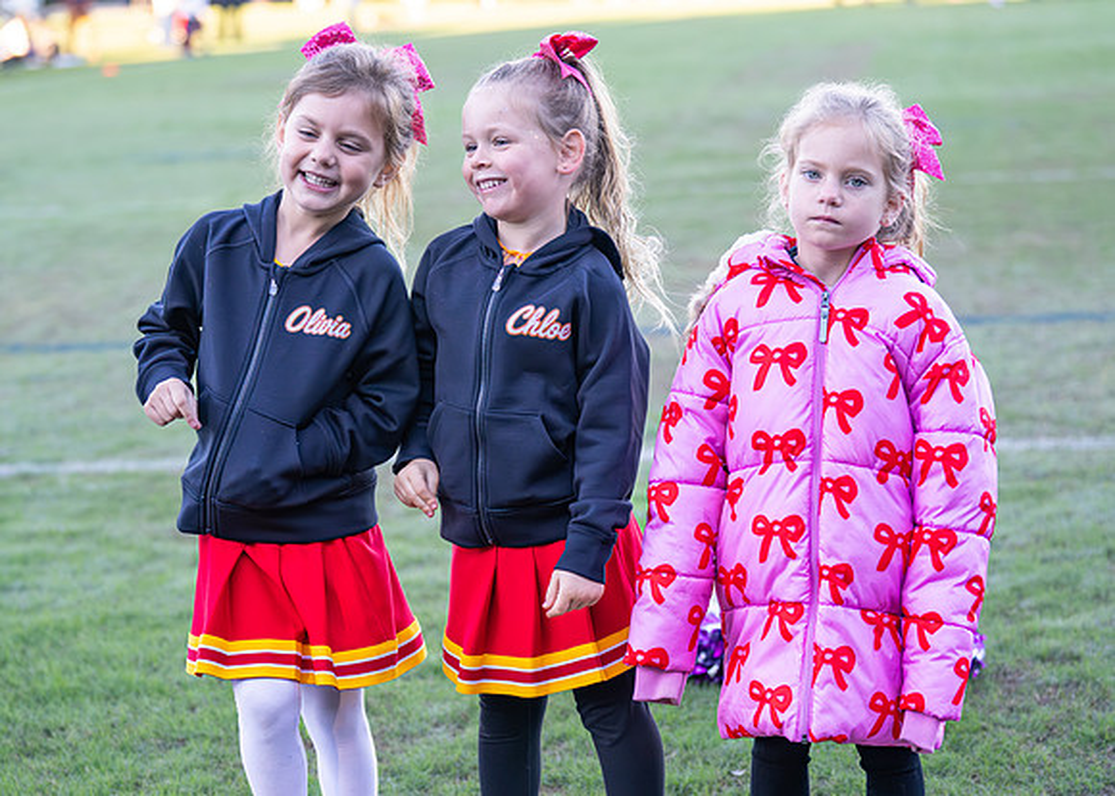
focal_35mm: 94
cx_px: 456
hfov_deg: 21.3
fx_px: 2965
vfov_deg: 15.3
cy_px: 497
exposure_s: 1/1600
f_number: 2.8
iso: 1600
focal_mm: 70
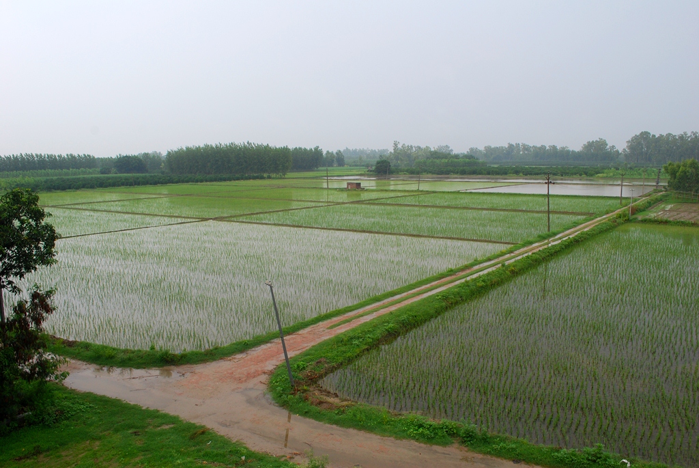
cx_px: 350
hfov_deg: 67.3
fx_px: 525
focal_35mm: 27
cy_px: 234
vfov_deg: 48.0
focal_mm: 18
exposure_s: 1/100
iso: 200
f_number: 9
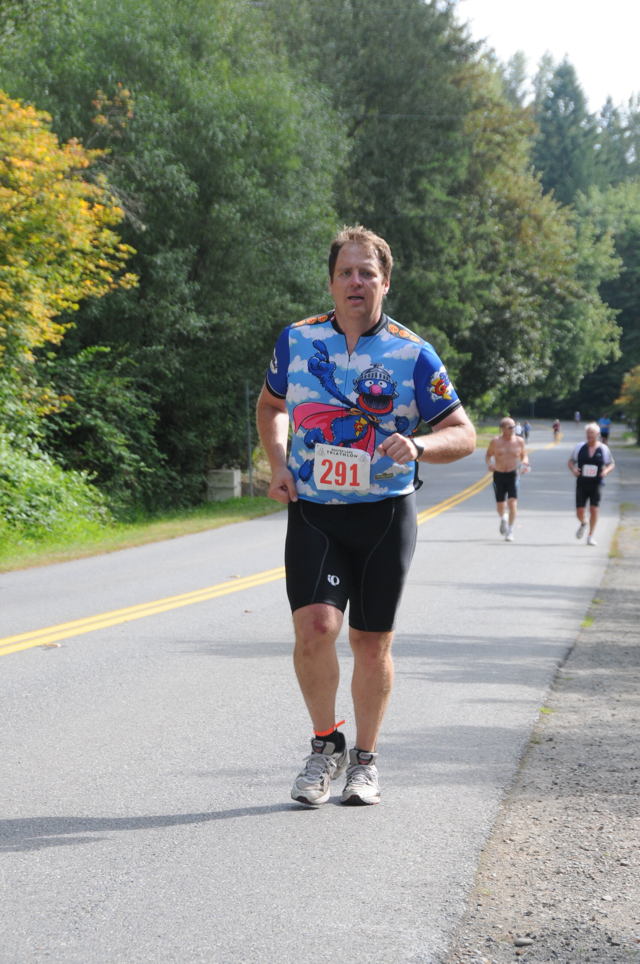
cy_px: 482
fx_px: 2807
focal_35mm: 105
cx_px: 320
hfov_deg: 13.0
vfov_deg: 19.5
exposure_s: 1/250
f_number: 8
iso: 400
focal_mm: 70
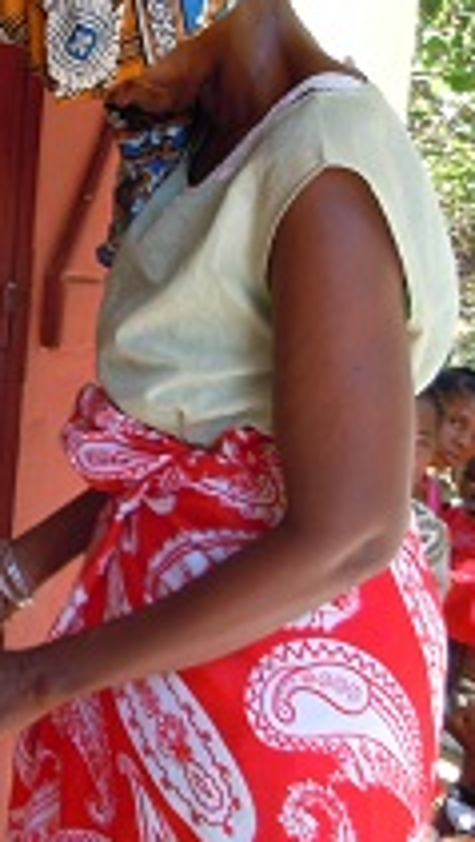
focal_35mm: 62
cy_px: 427
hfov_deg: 16.8
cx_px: -319
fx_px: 1385
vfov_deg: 33.8
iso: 125
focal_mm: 5.4
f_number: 3.5
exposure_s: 1/60
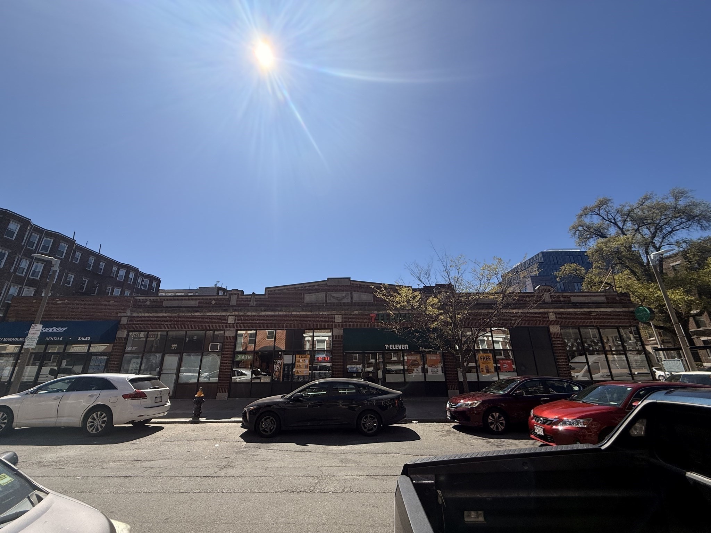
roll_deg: +0.5
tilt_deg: +19.6
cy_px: 266
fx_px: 288
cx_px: 356
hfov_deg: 102.1
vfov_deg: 85.7
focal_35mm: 14
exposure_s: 1/3663
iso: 50
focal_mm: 2.22
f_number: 2.2
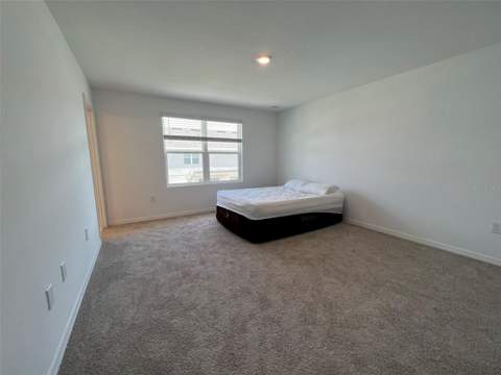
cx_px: 250
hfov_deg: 106.2
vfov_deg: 89.9
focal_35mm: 13
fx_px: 188
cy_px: 188
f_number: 1.8
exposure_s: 1/120
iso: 50
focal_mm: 1.57
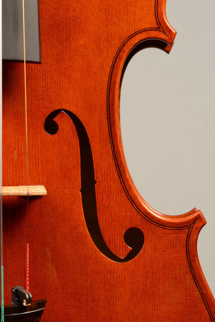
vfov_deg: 19.4
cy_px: 161
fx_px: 940
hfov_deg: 13.1
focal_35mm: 105
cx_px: 108
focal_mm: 105
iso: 100
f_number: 22
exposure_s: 1.6
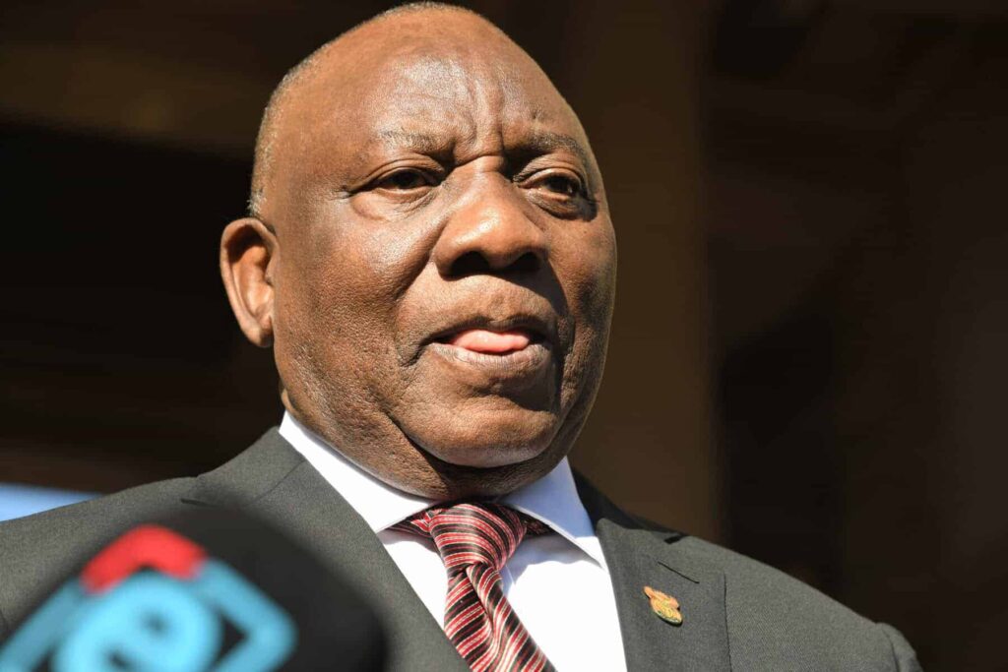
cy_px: 336
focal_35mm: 110
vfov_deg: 12.5
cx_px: 504
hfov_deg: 18.6
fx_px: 3080
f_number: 7.1
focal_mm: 110
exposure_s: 1/800
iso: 500
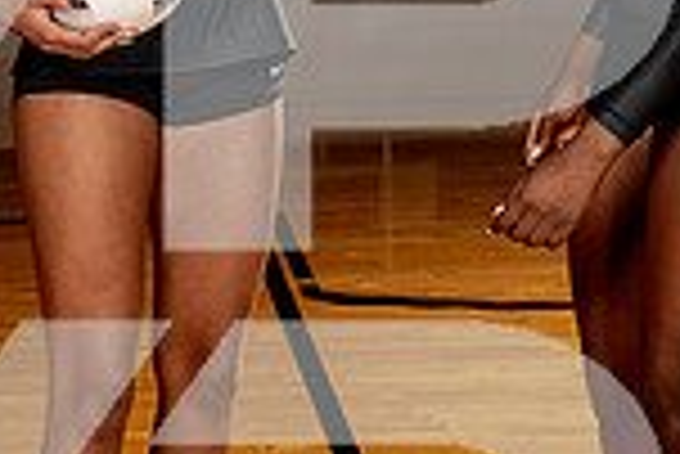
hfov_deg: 15.1
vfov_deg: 10.2
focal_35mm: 134
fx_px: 2533
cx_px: 77
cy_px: 16
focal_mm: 35
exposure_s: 1/250
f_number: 5.6
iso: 100
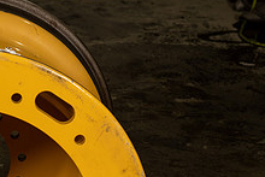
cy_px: 191
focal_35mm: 161
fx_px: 1186
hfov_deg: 12.5
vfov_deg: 8.5
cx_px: -19
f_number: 5.6
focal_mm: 61
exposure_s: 1/100
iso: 800
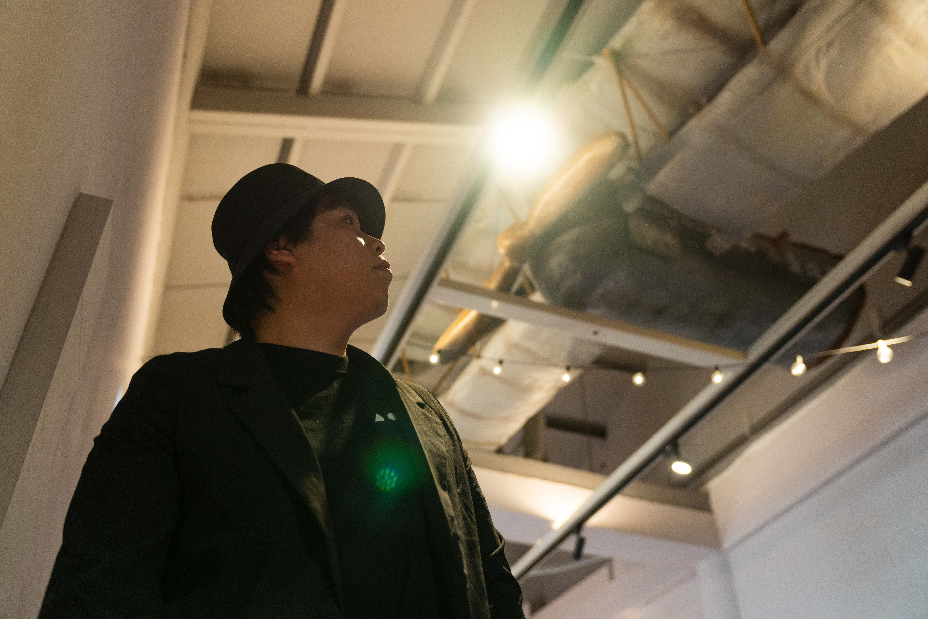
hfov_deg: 57.2
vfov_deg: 40.0
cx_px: 464
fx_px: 851
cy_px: 310
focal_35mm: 33
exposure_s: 1/125
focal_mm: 33
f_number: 2.8
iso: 1000
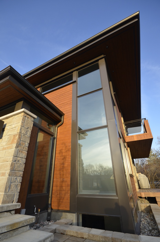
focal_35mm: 17
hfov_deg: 69.4
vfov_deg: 92.6
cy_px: 121
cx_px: 80
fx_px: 116
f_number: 9
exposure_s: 1/125
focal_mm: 11.5
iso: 400
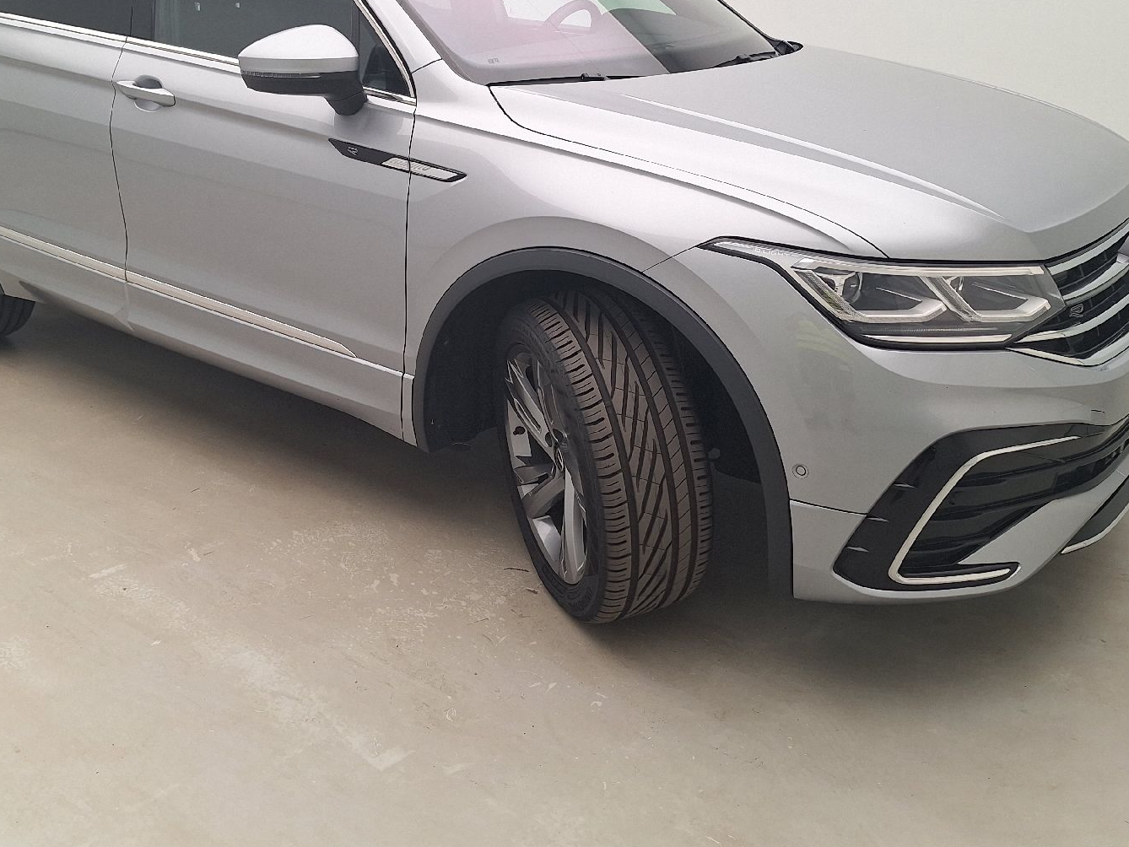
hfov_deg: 55.3
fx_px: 1076
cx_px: 517
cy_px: 277
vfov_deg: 42.3
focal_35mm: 33
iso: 40
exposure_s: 1/100
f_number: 1.8
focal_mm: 5.54
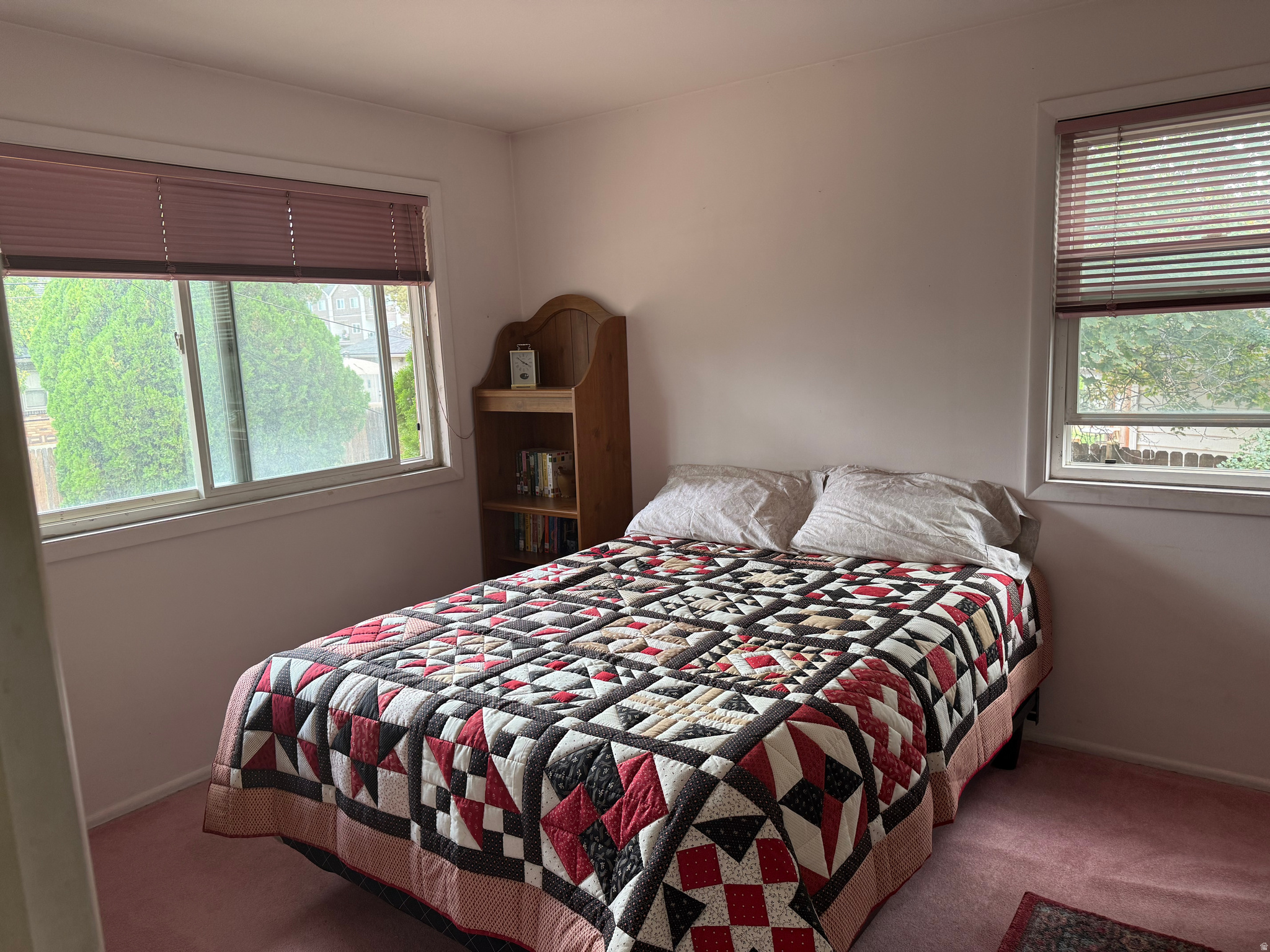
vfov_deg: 56.8
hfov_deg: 71.6
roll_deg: +2.1
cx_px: 635
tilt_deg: -8.3
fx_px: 881
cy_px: 476
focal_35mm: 24
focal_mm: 6.76
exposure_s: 1/60
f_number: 1.78
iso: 125
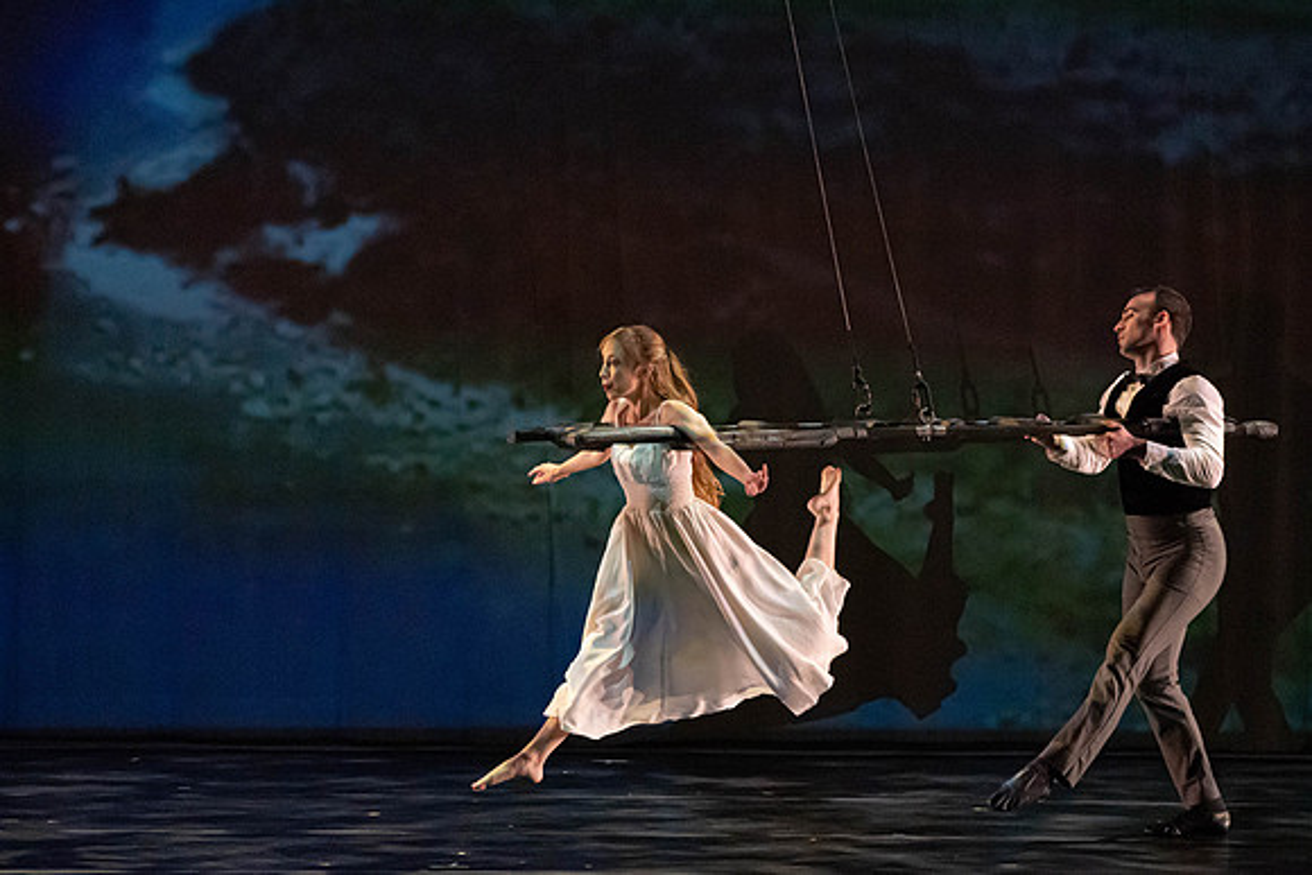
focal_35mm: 331
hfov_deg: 6.2
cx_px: 688
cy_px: 497
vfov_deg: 4.2
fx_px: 12076
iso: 6400
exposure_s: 1/320
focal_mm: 279
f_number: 5.6
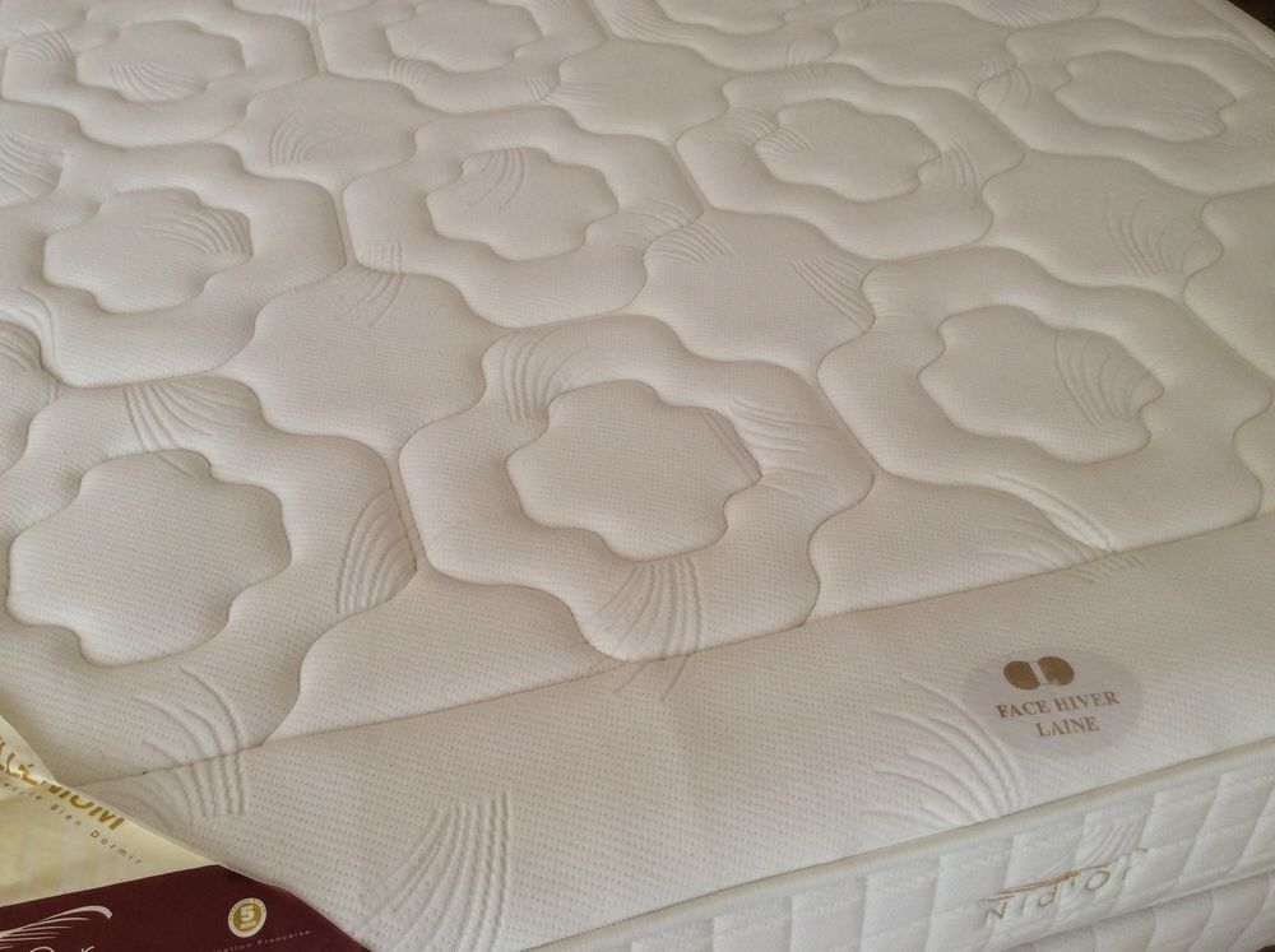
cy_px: 476
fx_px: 1177
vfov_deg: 44.1
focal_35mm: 32
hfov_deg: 56.9
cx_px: 638
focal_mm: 3.3
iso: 32
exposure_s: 1/240
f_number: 2.4
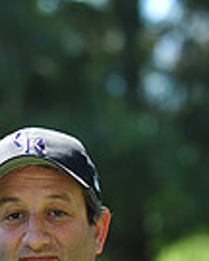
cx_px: -64
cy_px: 358
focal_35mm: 423
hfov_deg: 3.7
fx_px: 3271
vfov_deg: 4.6
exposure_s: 1/500
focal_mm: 105
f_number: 4
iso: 200
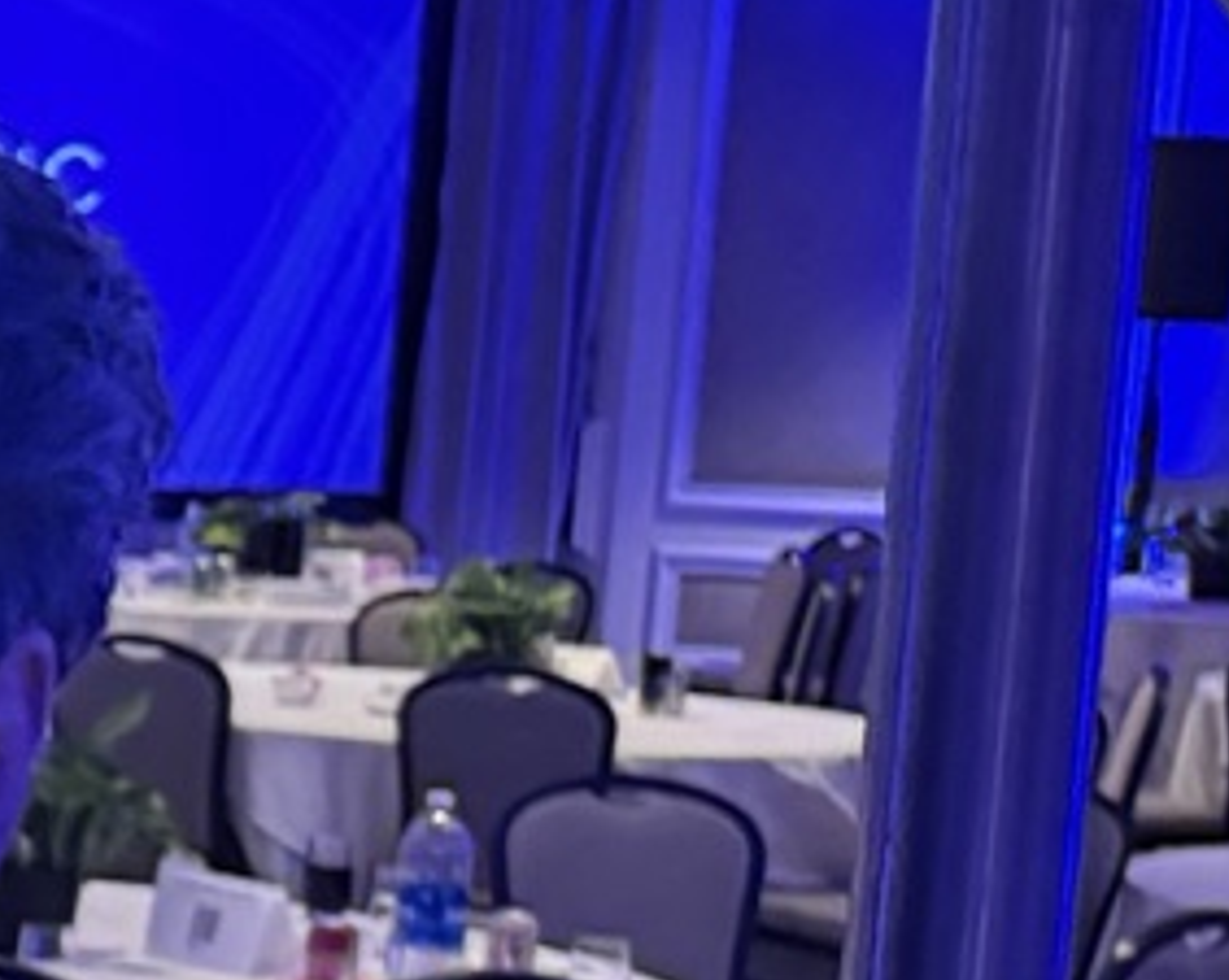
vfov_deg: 11.6
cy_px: 745
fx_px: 4833
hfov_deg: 11.4
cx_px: -1935
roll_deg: -2.1
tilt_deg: -7.7
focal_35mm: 133
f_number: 1.78
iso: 1000
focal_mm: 6.76
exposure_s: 1/40
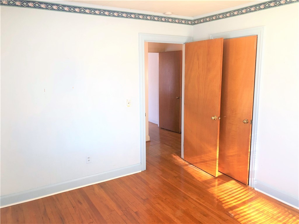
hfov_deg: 61.7
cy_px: 112
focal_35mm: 29
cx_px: 150
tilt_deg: -9.6
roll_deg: +0.4
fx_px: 250
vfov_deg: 48.2
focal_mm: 3.99
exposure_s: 1/24
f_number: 1.8
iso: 40
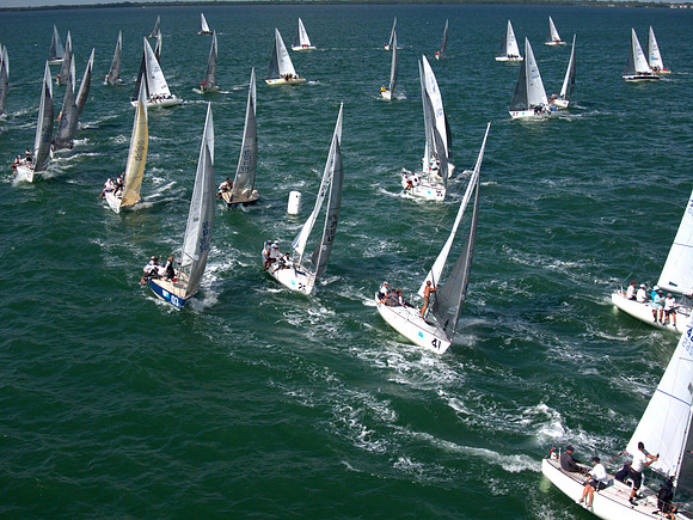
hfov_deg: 39.7
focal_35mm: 48
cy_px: 260
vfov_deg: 30.3
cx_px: 346
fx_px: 961
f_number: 3.8
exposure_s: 1/2000
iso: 100
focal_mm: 8.6
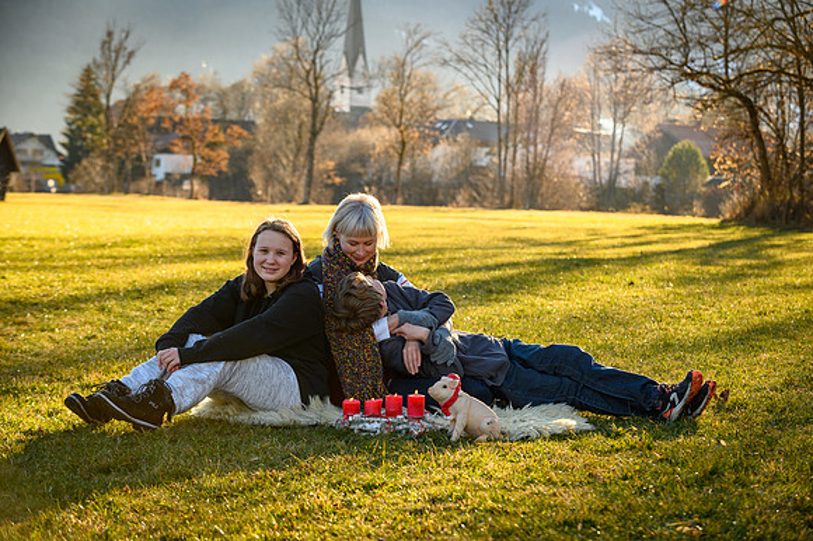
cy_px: 270
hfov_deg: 22.6
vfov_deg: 15.2
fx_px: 2031
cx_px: 406
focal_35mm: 90
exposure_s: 1/125
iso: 100
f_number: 5.6
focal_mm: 90
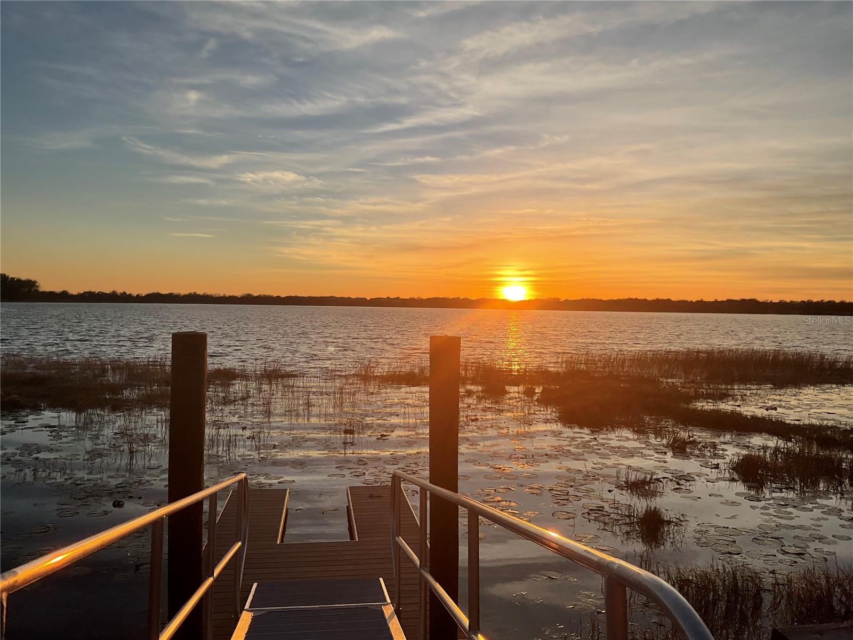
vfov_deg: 48.2
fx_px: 715
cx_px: 426
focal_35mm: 29
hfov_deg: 61.7
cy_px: 320
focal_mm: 3
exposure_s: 1/1342
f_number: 1.8
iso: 16
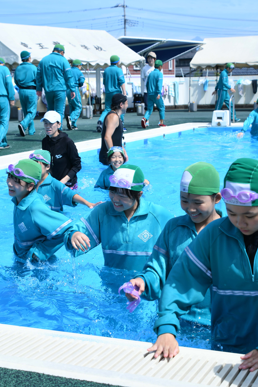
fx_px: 656
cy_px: 191
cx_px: 127
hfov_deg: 22.3
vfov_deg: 32.9
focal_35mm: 61
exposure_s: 1/400
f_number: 7.1
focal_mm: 40
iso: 100
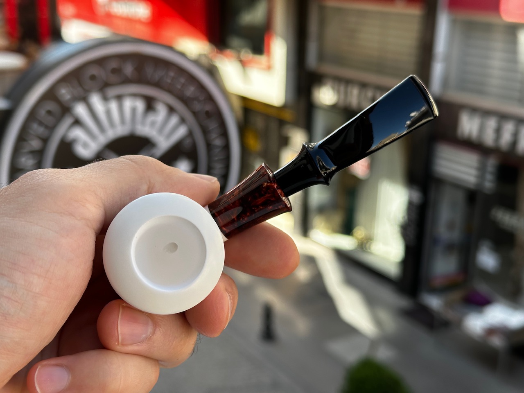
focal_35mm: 48
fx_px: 727
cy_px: 196
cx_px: 262
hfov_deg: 39.7
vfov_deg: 30.3
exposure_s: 1/496
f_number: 1.78
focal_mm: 6.86
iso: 64
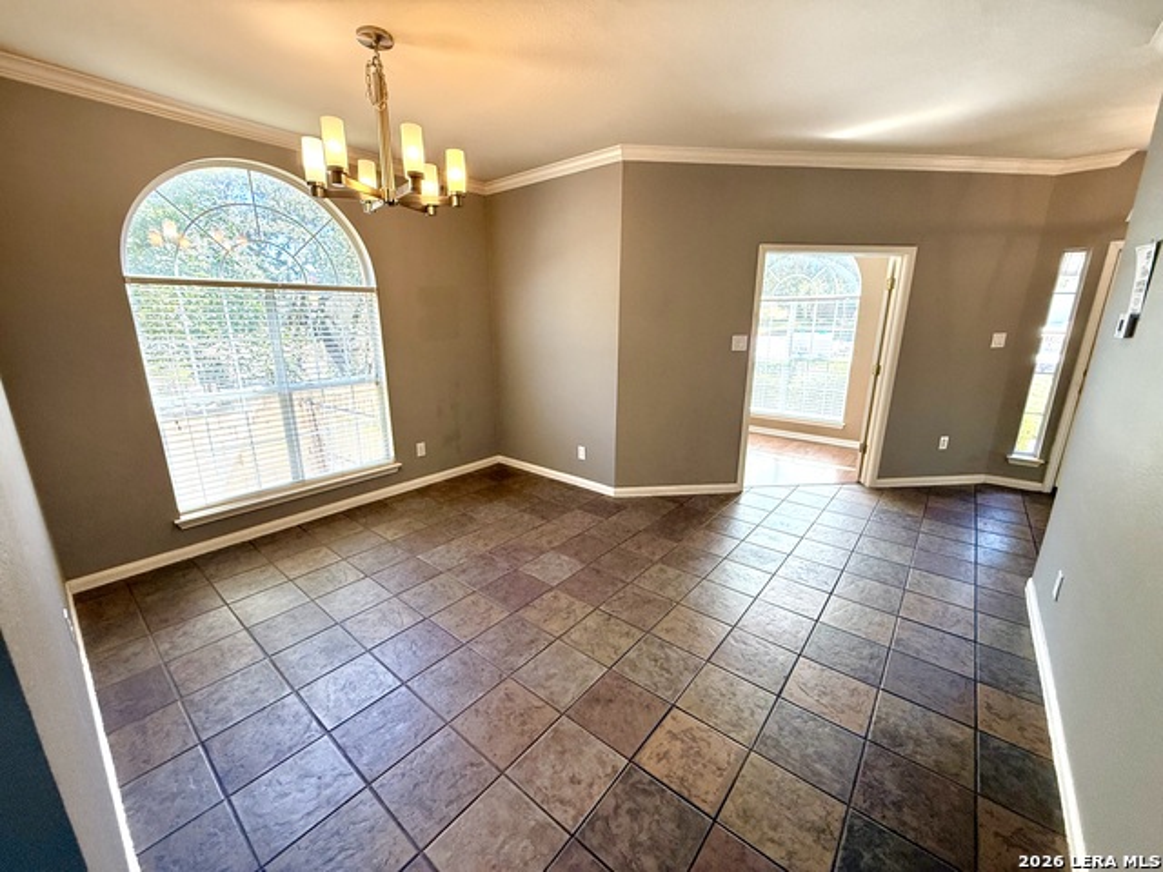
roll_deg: -0.2
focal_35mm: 14
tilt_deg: -14.2
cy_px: 436
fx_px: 470
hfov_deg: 102.1
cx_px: 582
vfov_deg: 85.7
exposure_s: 1/120
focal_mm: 2.22
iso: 250
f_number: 2.2
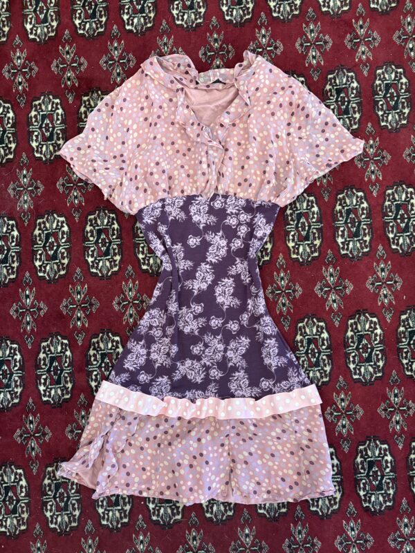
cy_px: 276
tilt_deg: -86.5
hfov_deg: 53.1
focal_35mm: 26
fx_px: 416
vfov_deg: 67.3
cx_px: 208
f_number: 1.6
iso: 500
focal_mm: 5.96
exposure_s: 1/40
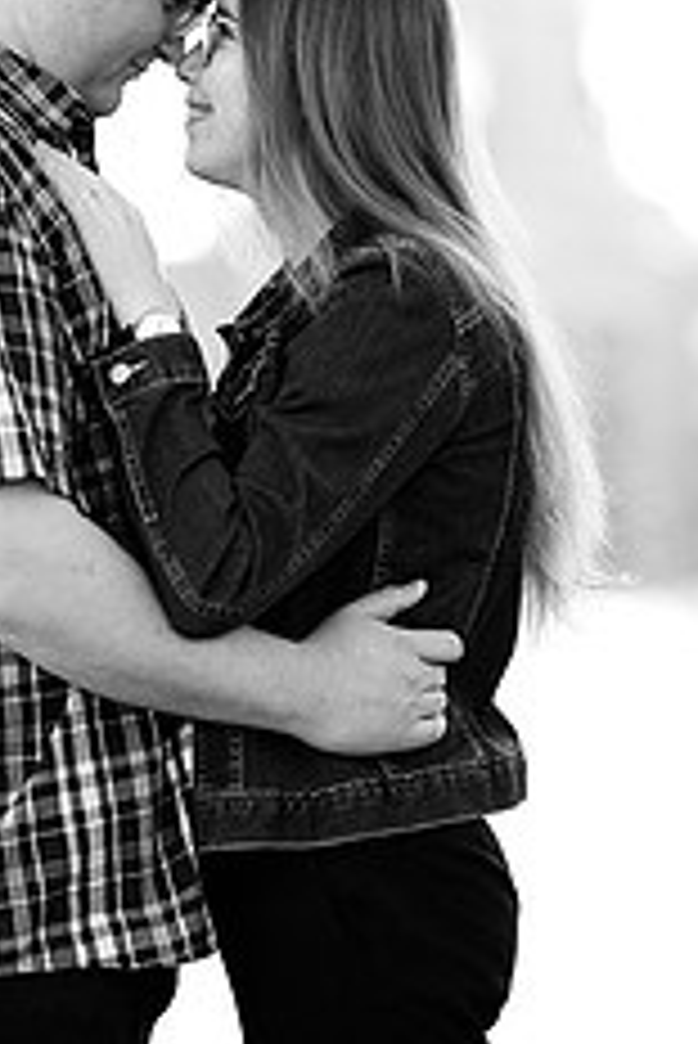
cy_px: 513
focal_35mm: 165
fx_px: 4791
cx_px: 131
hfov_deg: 8.3
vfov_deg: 12.4
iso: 100
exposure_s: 1/1600
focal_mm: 85
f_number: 1.4
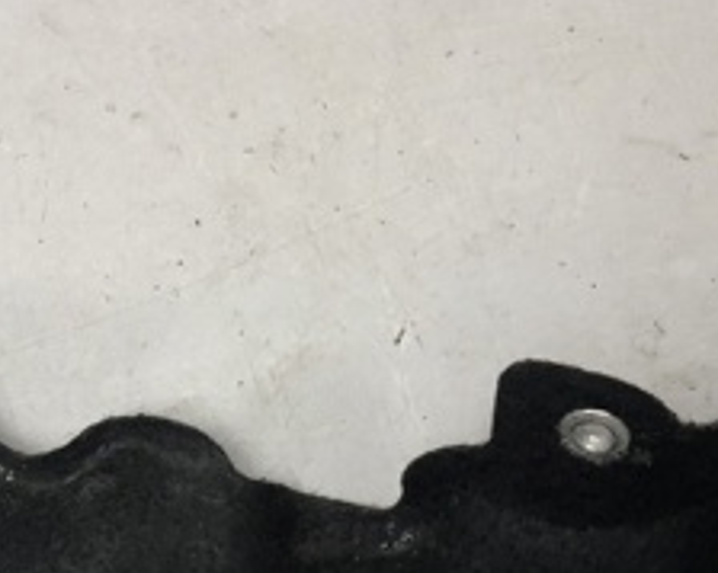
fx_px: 1657
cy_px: 688
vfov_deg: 18.6
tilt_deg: -73.3
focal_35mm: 78
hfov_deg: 24.2
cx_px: 167
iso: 40
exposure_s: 1/25
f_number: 1.8
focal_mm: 4
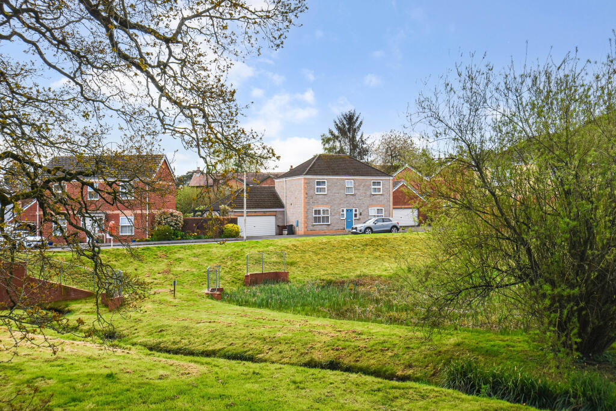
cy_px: 206
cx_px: 308
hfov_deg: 53.1
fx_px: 616
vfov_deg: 36.9
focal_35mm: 36
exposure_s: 1/250
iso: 200
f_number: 8
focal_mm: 24
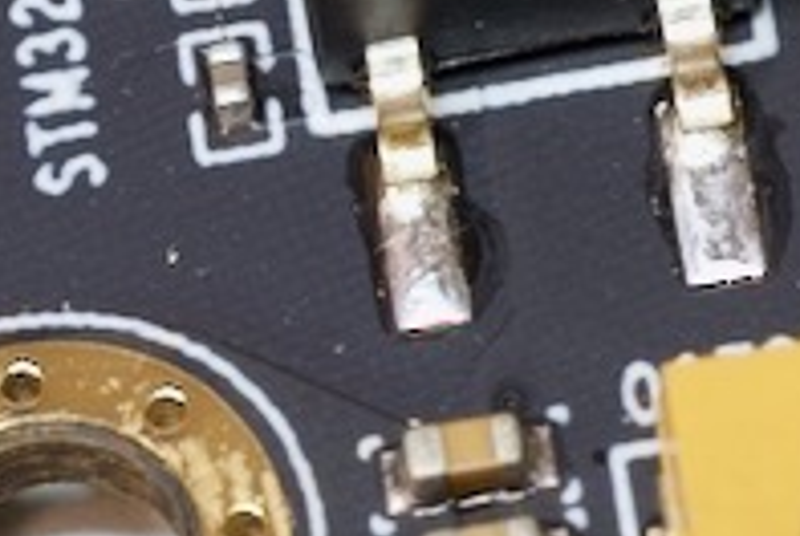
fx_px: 10994
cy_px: -221
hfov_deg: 4.1
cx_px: 1519
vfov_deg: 2.8
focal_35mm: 494
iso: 200
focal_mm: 50
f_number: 8
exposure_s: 1/3
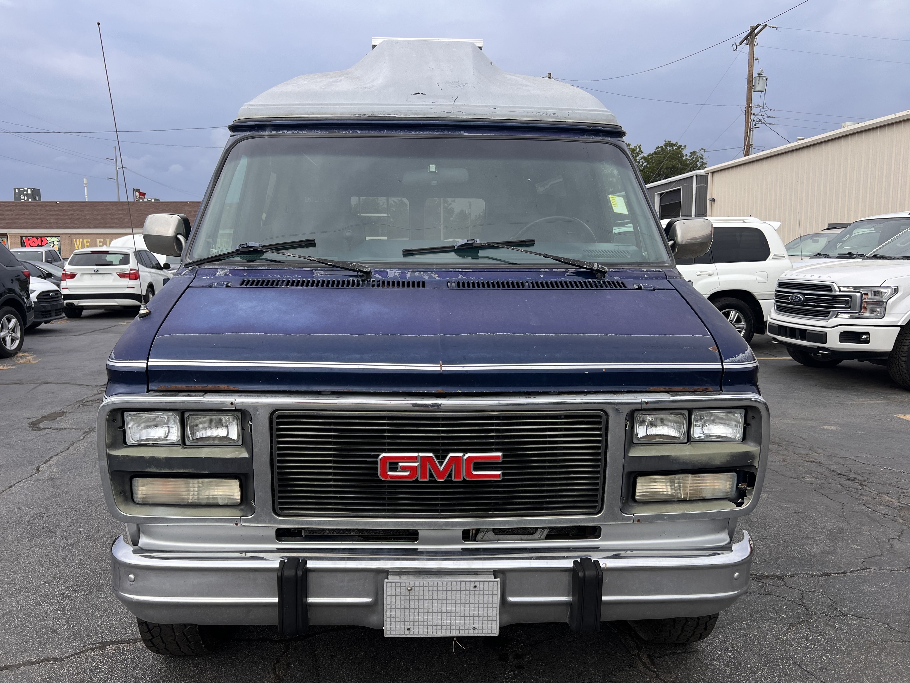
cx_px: 445
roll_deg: +0.5
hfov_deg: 65.3
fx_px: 710
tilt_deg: -7.0
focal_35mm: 27
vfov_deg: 51.4
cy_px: 345
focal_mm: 5.7
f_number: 1.5
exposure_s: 1/2404
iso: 50
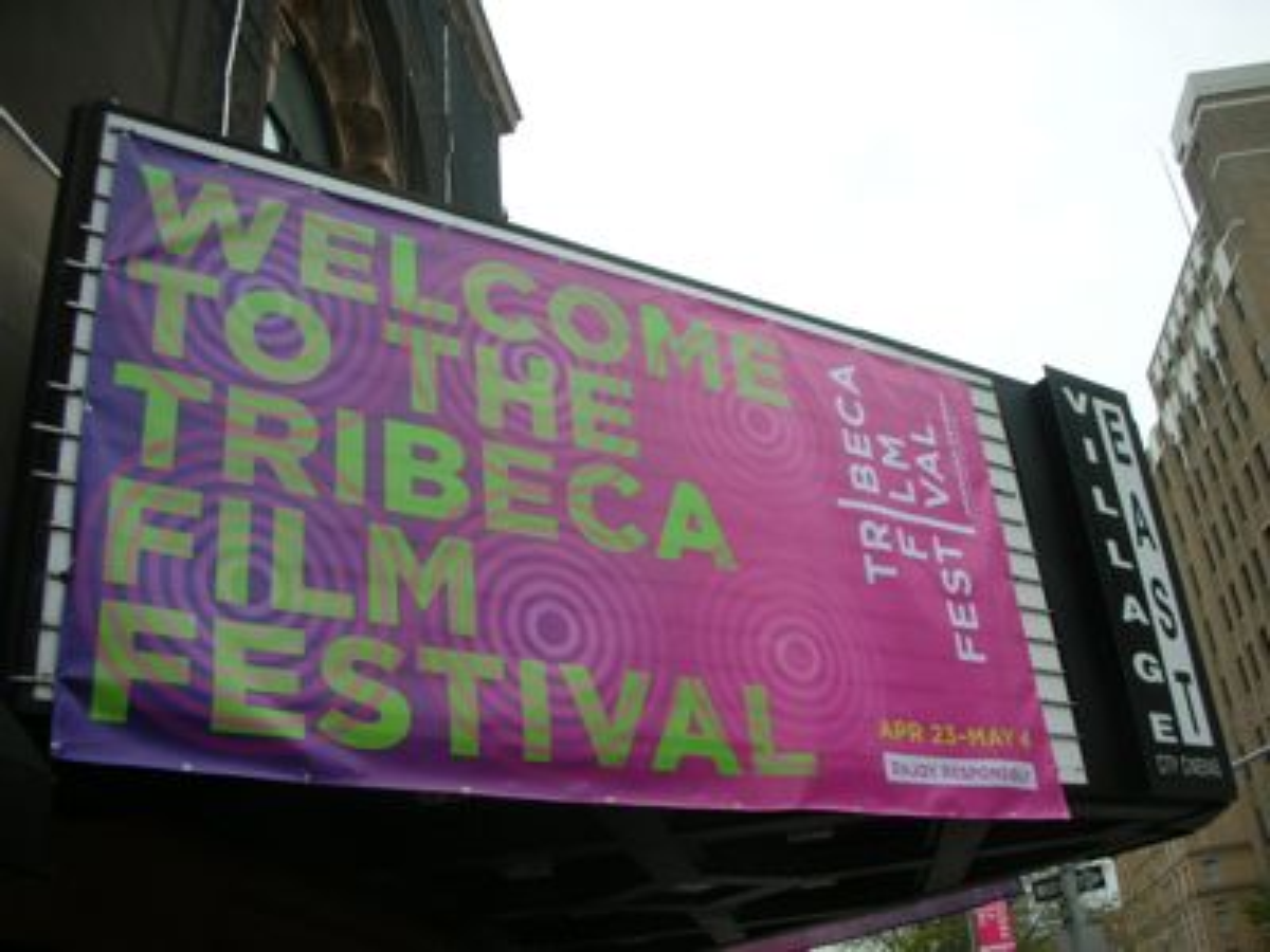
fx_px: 1284
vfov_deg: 40.7
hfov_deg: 52.6
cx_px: 635
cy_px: 476
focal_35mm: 35
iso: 50
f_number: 8.5
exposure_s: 1/41.2
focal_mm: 5.8
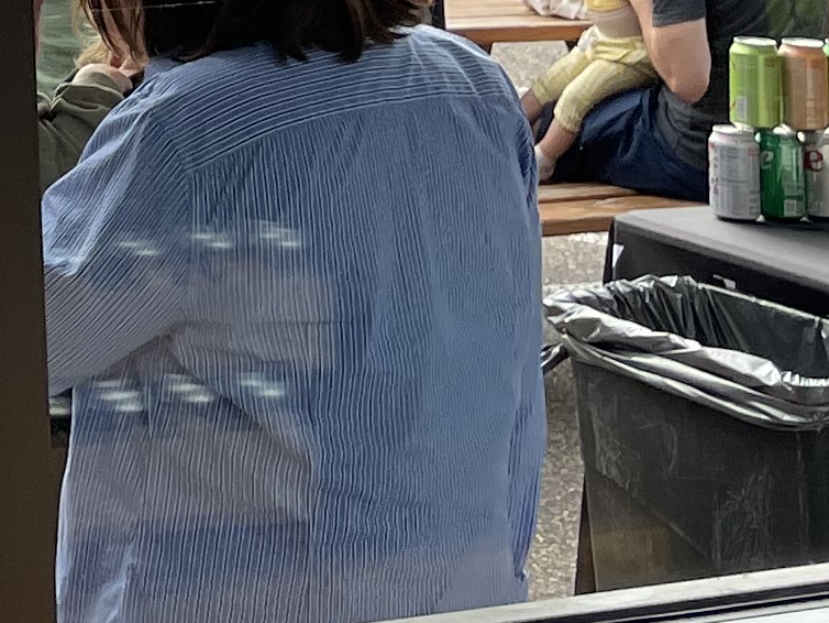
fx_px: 3330
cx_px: -542
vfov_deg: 9.6
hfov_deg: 13.1
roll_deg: +1.7
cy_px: -796
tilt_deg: +5.3
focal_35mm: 139
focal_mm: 4.2
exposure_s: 1/496
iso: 32
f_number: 1.6
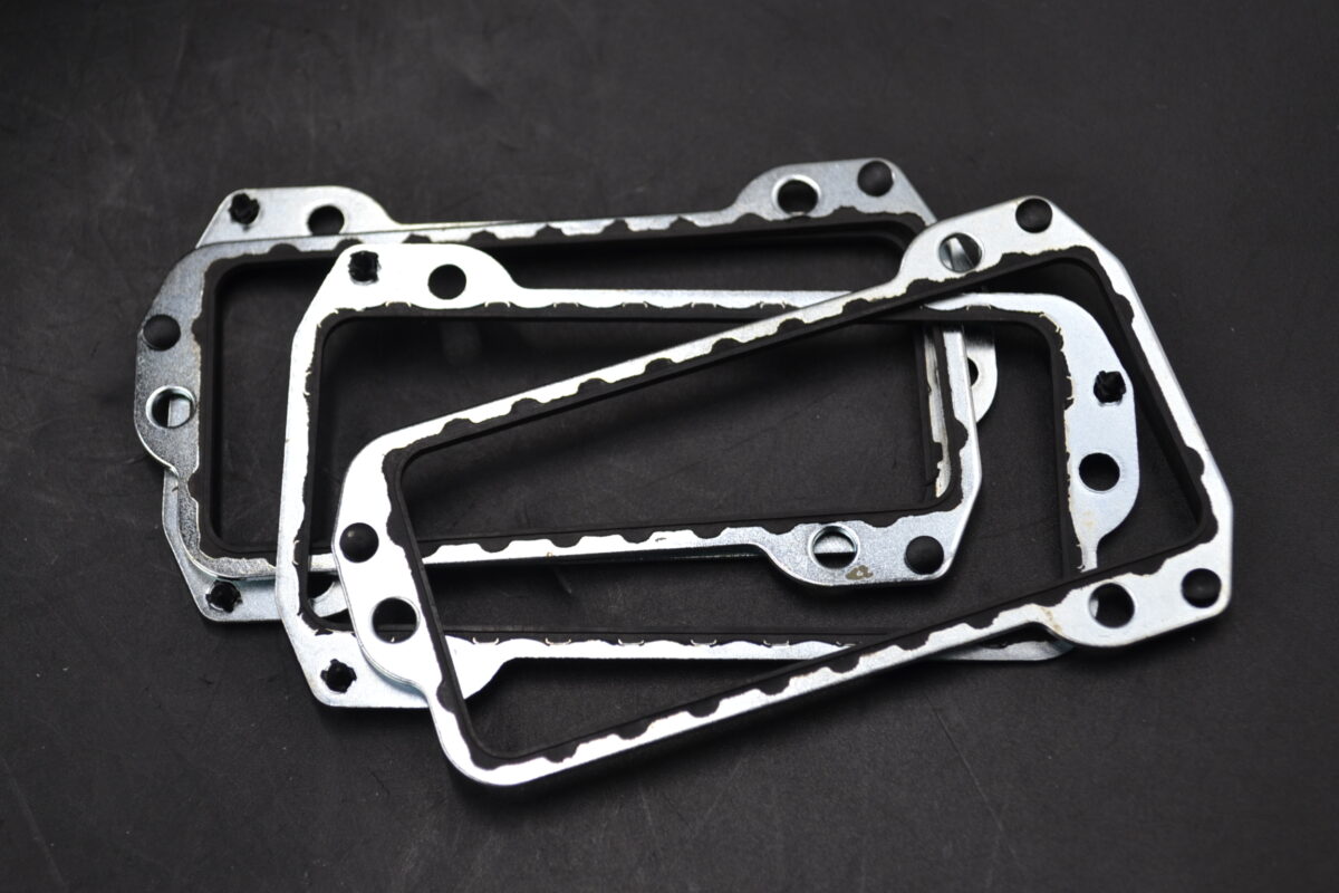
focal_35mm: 60
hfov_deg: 33.4
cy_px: 446
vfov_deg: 22.6
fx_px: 2231
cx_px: 670
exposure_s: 1/125
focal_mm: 40
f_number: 5.6
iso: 250
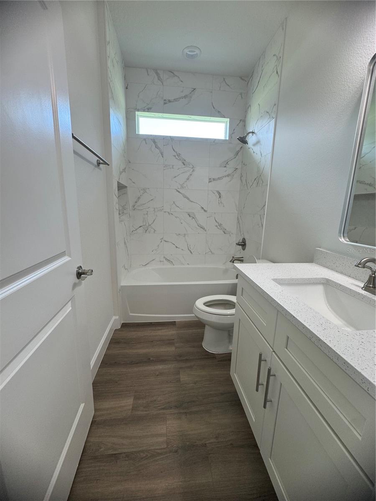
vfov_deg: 102.1
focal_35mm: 14
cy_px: 250
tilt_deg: -11.3
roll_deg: -1.0
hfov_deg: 85.7
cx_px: 188
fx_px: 203
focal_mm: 2.22
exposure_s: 1/120
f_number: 2.2
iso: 100
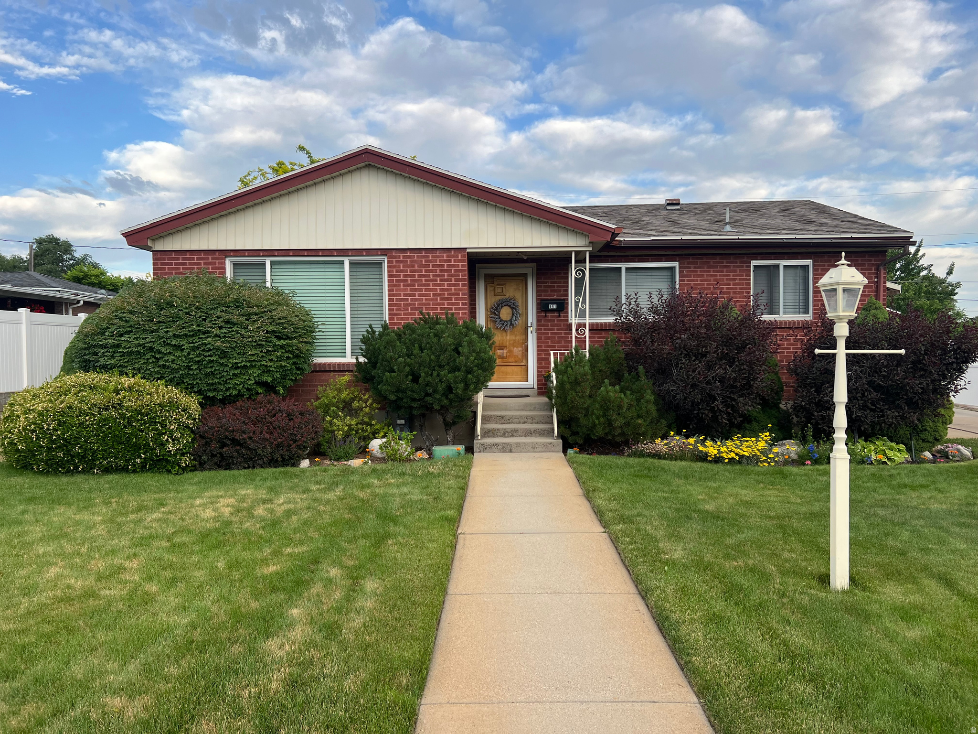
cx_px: 489
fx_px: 735
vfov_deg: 53.1
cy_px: 367
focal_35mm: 26
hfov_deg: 67.3
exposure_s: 1/692
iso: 50
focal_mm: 5.7
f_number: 1.5
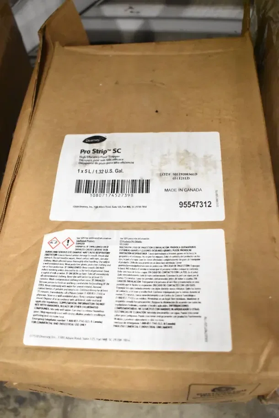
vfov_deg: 53.1
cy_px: 209
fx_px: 418
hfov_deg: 36.9
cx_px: 140
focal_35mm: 36
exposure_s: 1/100
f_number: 5
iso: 6400
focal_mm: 24
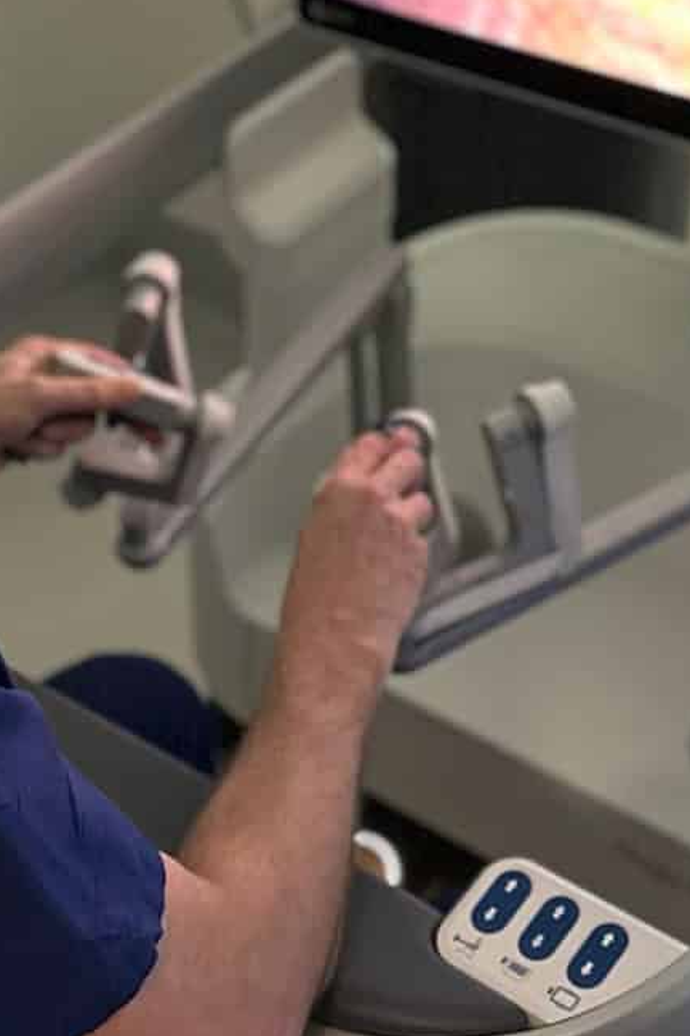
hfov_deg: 17.3
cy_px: 376
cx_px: 325
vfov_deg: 25.6
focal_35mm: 79
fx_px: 2272
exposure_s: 1/50
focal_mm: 6.9
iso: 640
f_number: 1.8
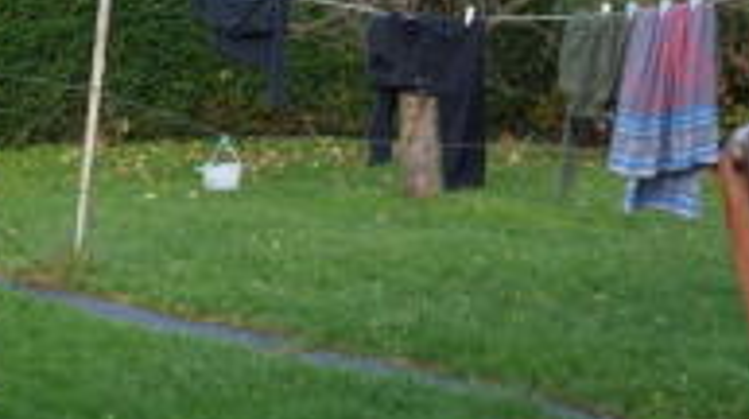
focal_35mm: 79
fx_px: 1567
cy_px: 270
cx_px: 140
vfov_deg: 15.2
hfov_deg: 26.3
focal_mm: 12
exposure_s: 1/125
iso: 200
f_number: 4.5
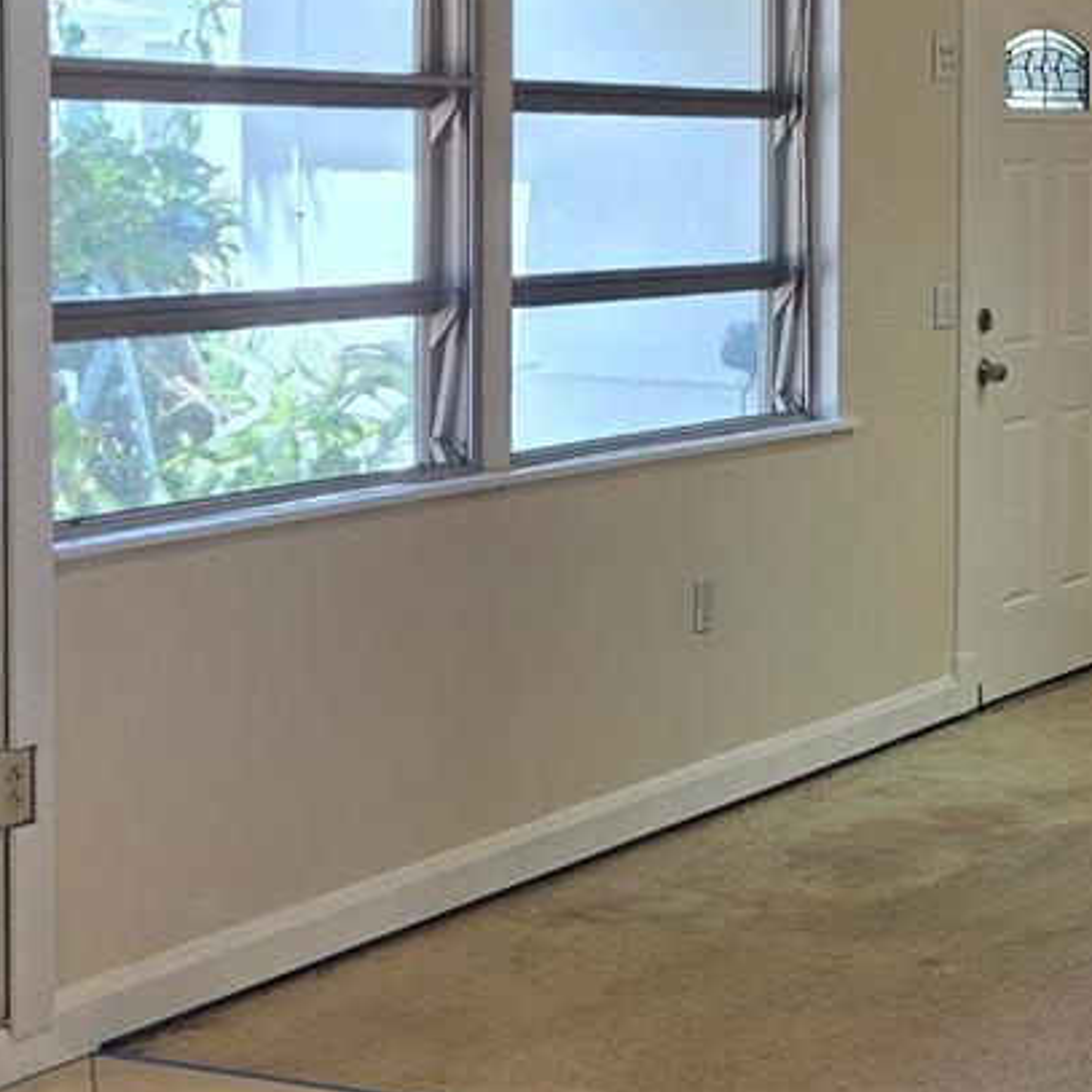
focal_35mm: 80
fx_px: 2855
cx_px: 1282
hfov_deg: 20.4
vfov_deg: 21.6
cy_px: 351
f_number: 1.8
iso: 64
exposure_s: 1/120
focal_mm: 5.4
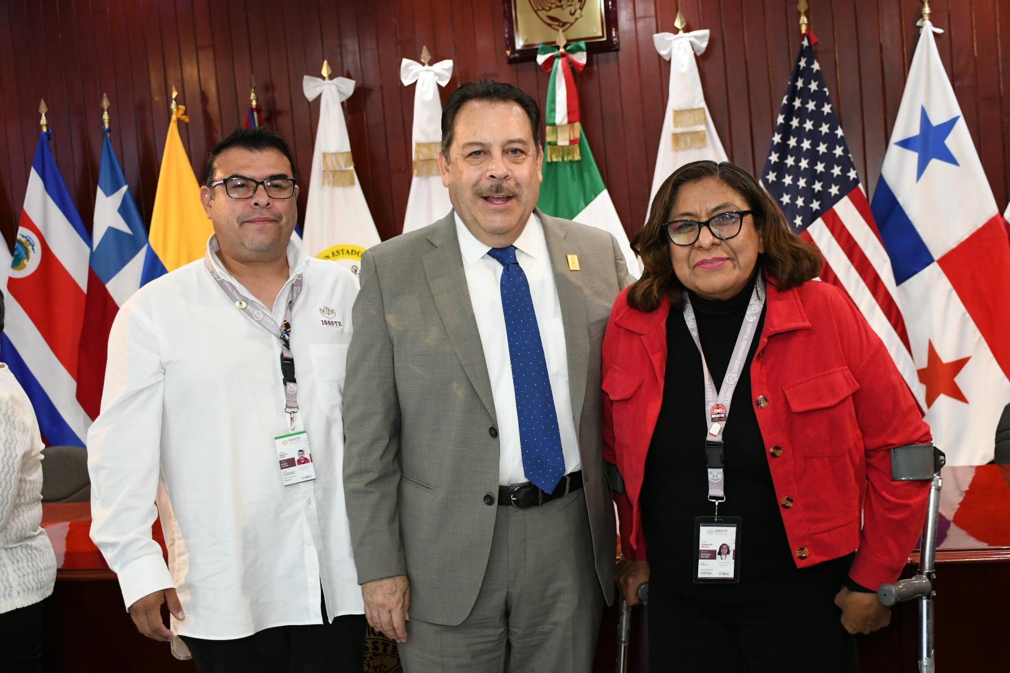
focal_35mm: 45
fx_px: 1262
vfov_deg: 29.9
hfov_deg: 43.6
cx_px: 505
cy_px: 336
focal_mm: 30
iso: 2500
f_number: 4
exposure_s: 1/100
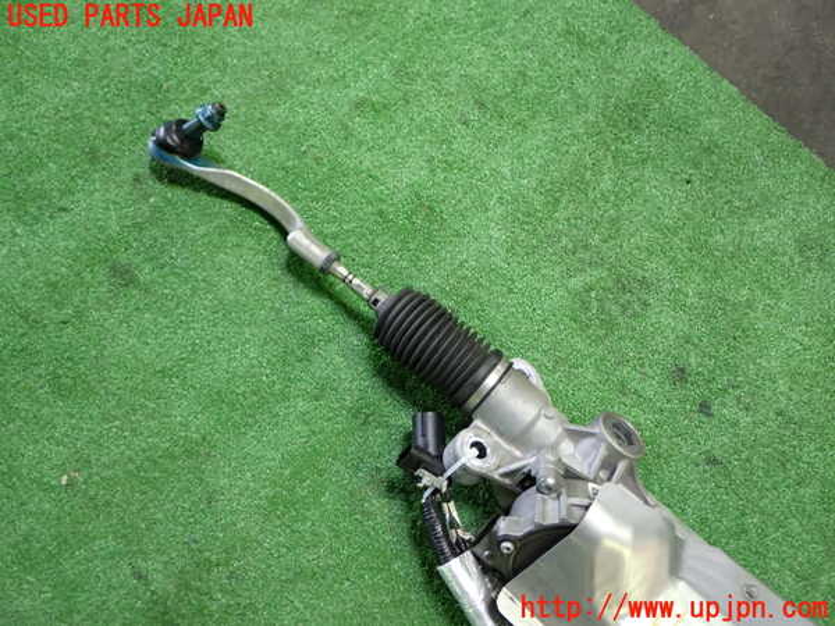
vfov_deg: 46.8
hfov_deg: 60.0
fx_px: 724
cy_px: 313
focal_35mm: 30
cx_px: 418
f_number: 2.3
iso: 250
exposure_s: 1/30
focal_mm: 5.4
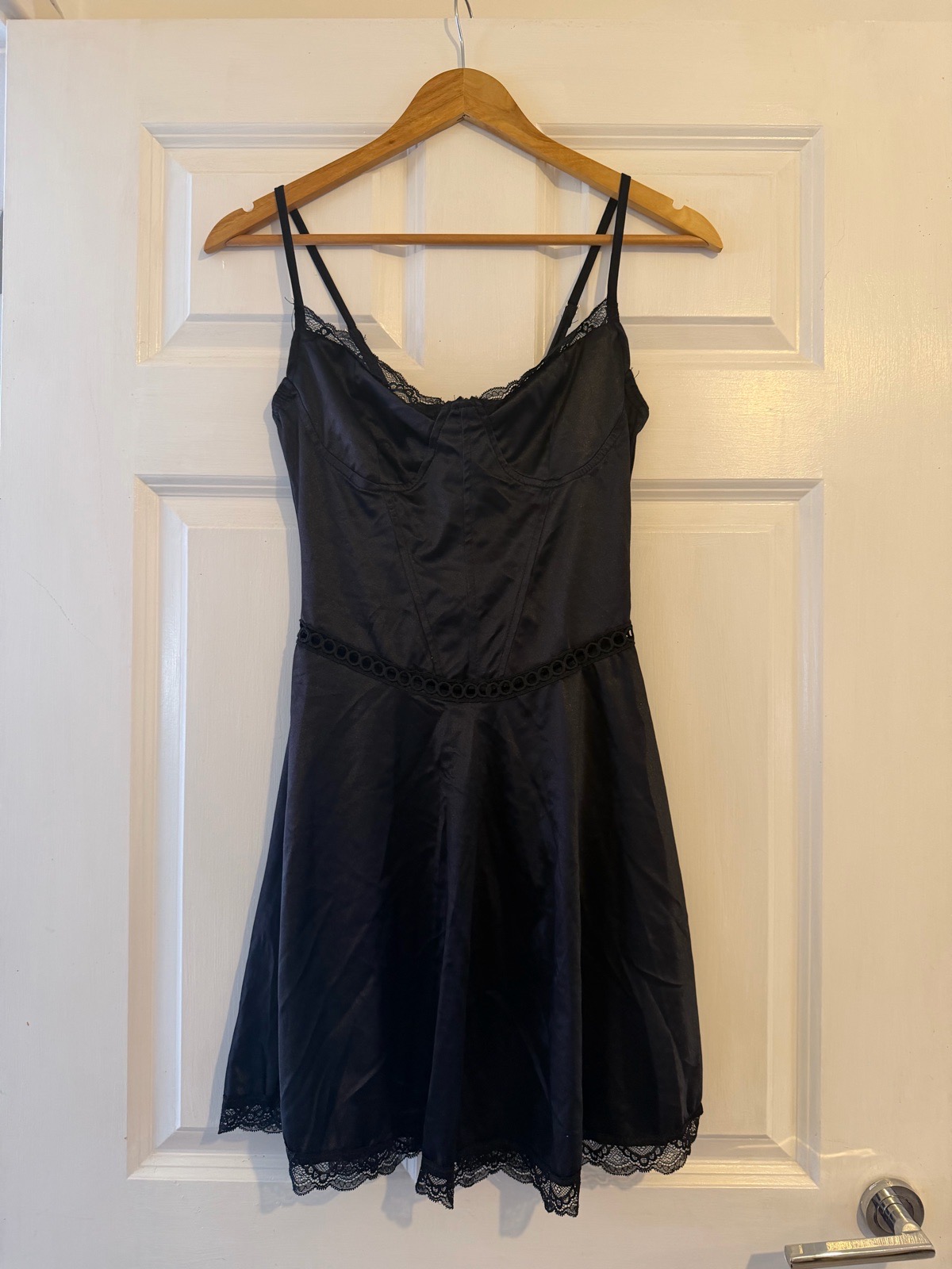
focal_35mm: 24
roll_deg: -1.0
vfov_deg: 71.6
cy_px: 634
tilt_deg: +1.2
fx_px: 880
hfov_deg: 56.8
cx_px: 476
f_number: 1.78
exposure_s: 1/50
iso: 200
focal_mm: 6.76
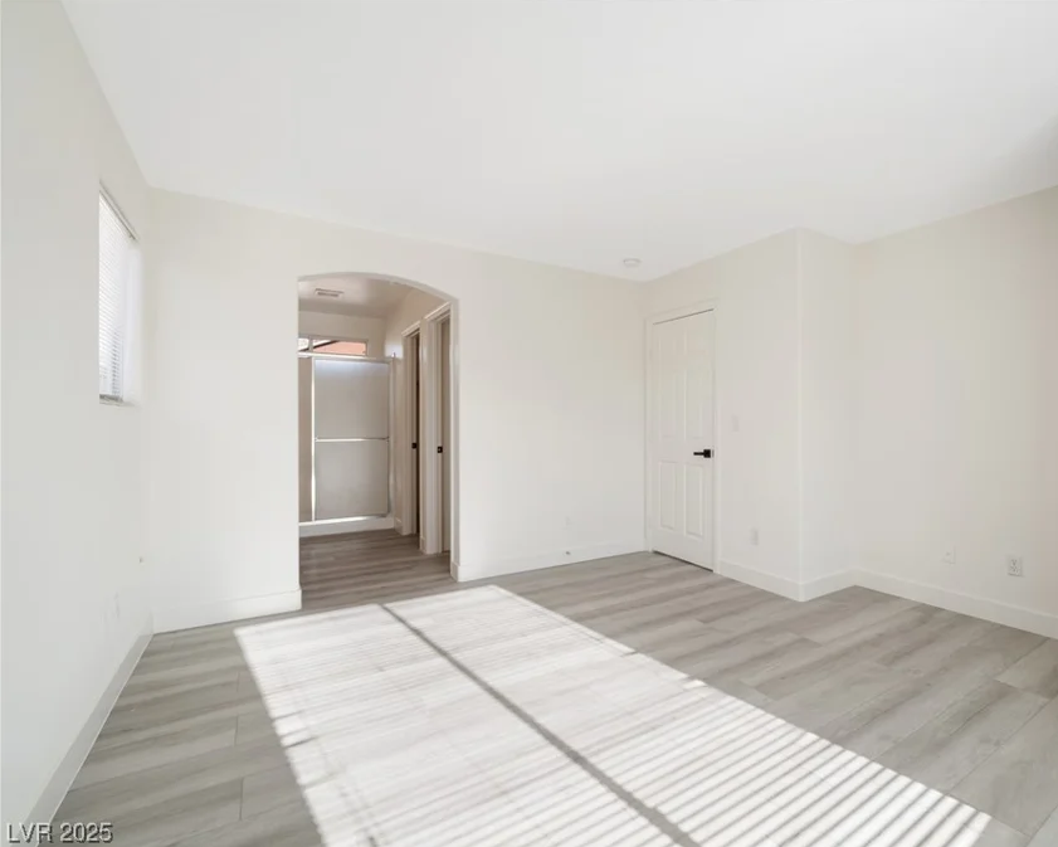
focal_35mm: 16
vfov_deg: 80.4
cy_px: 427
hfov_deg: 91.7
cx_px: 643
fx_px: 501
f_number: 9
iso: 100
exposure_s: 1/15
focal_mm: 14
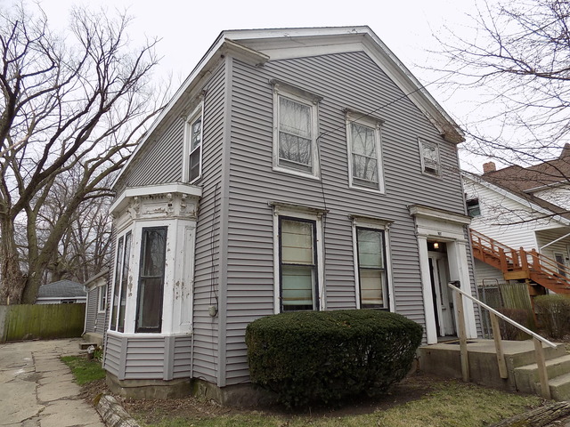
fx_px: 379
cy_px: 214
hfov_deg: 73.9
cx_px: 285
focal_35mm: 23
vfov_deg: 58.9
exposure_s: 1/320
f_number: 3.1
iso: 80
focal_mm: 4
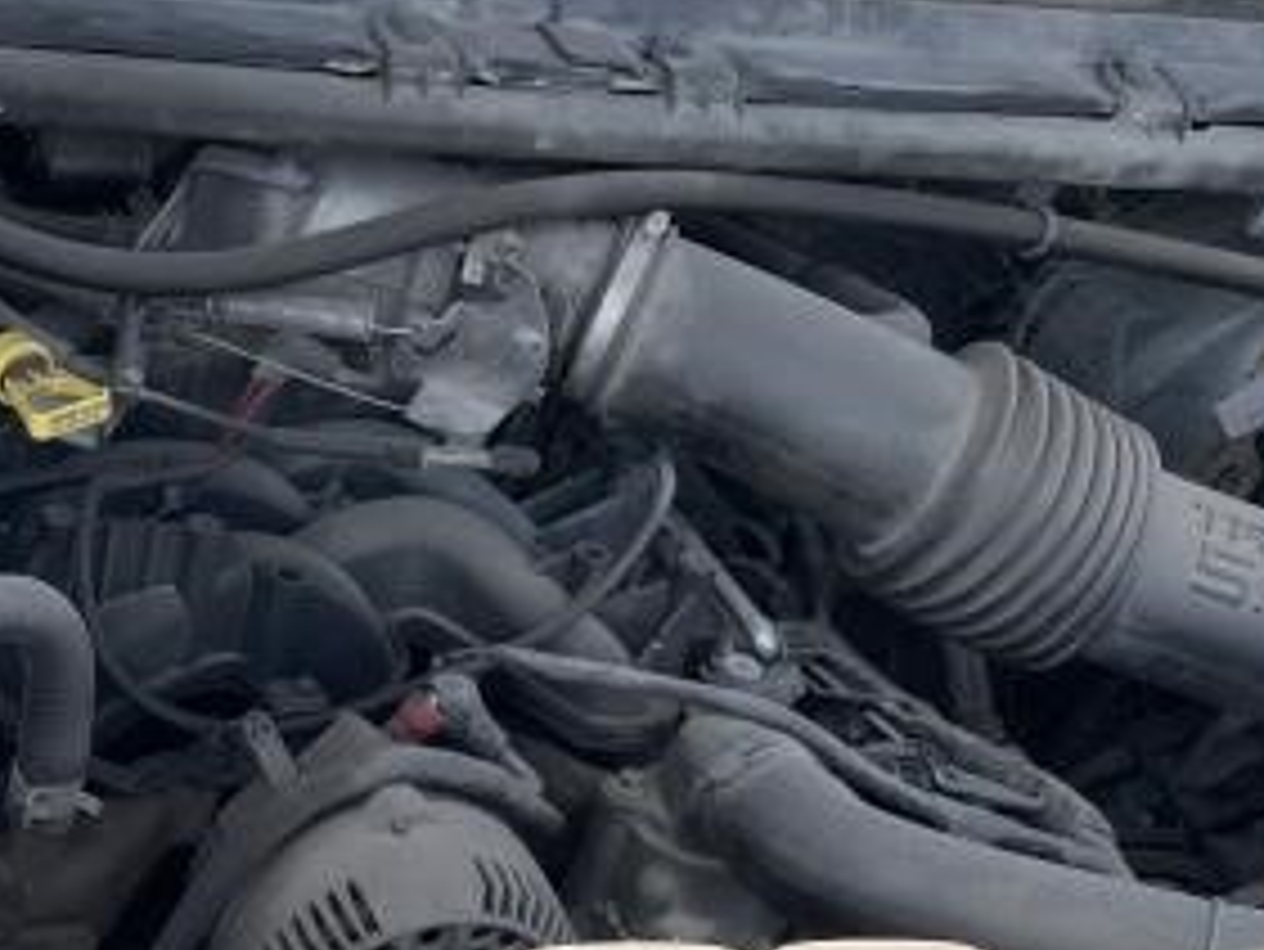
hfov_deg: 25.4
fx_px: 2703
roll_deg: -14.2
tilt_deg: -42.0
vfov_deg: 19.6
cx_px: 103
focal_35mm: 74
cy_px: 810
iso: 32
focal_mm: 4.2
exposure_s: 1/2053
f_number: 1.6
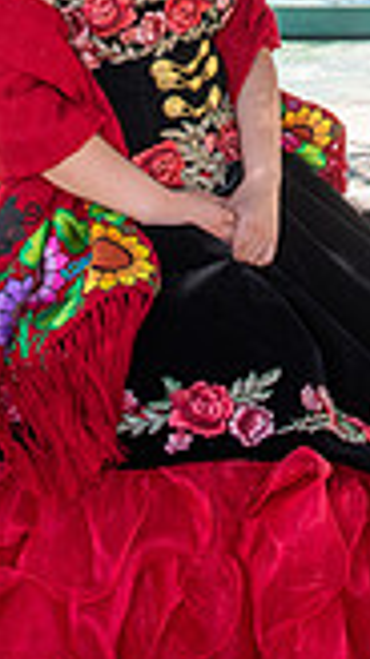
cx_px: 302
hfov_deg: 17.3
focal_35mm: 69
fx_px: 1206
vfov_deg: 25.9
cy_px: -213
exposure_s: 1/200
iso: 500
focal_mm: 24
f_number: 13
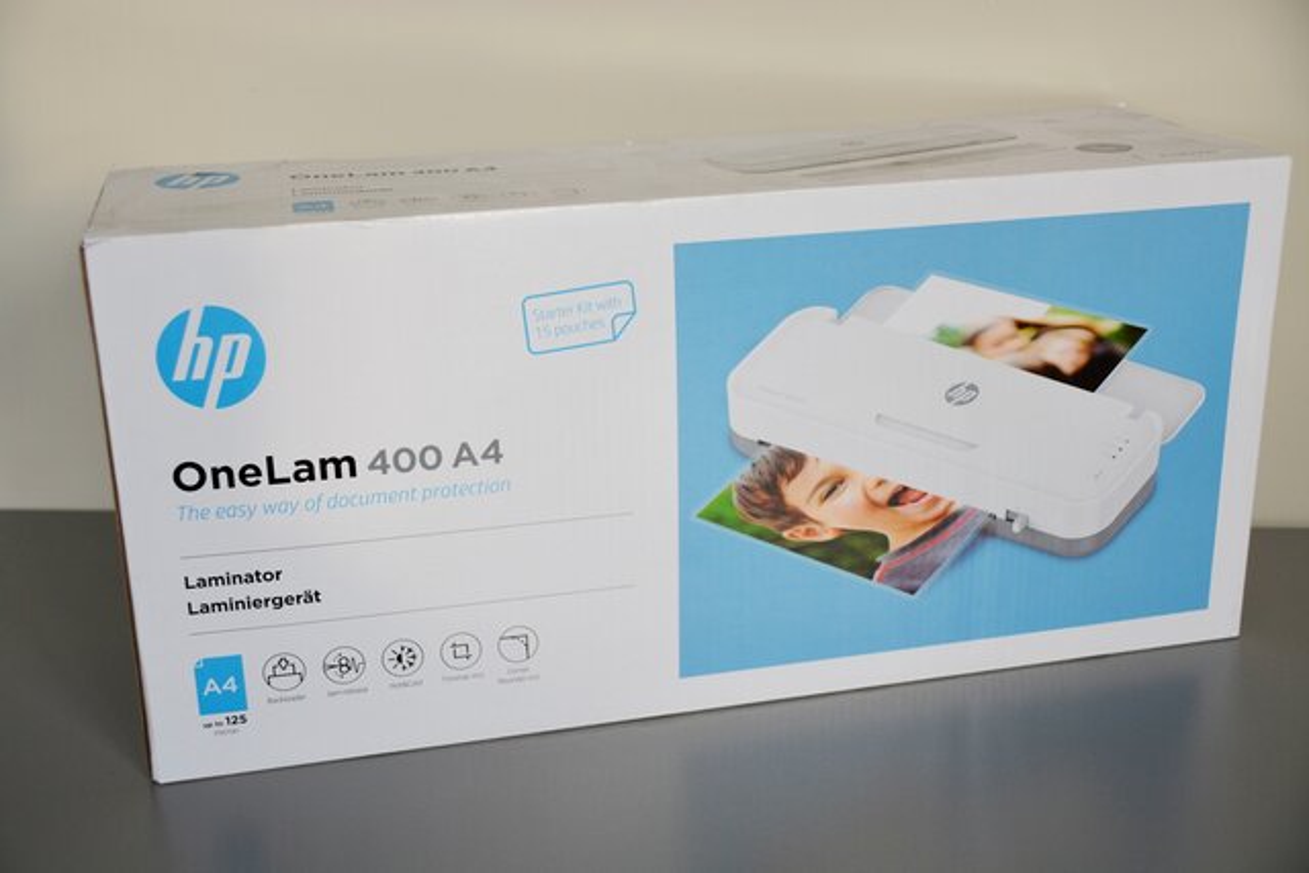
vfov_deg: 30.9
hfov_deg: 45.0
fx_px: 1582
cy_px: 436
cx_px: 654
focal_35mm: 44
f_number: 4.5
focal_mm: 29
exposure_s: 1/80
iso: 400
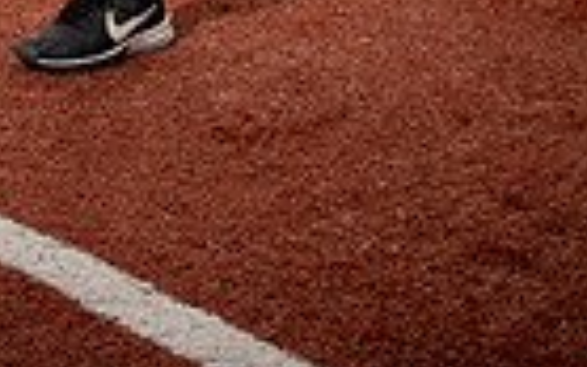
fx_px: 2065
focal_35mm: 129
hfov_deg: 15.8
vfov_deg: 9.0
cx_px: -13
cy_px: -548
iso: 100
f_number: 8
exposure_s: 1/250
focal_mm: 39
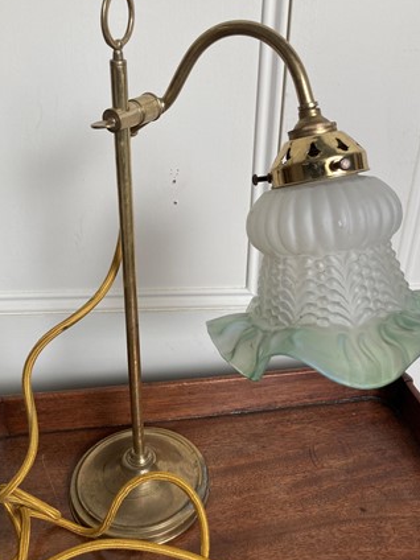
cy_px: 268
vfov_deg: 55.3
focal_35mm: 33
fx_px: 534
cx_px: 205
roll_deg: -1.3
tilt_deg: -26.5
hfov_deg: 42.9
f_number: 1.8
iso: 50
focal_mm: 3.99
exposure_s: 1/50
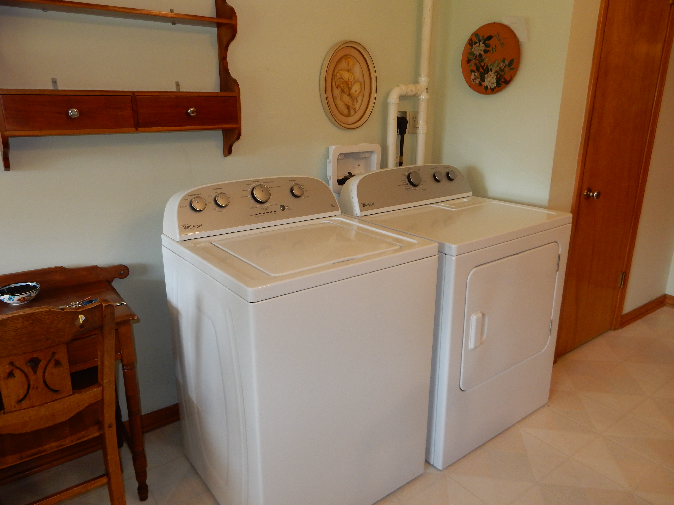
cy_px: 252
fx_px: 487
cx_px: 337
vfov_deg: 54.9
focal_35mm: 25
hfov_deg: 69.4
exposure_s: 1/30
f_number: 3.7
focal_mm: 4.5
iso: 200
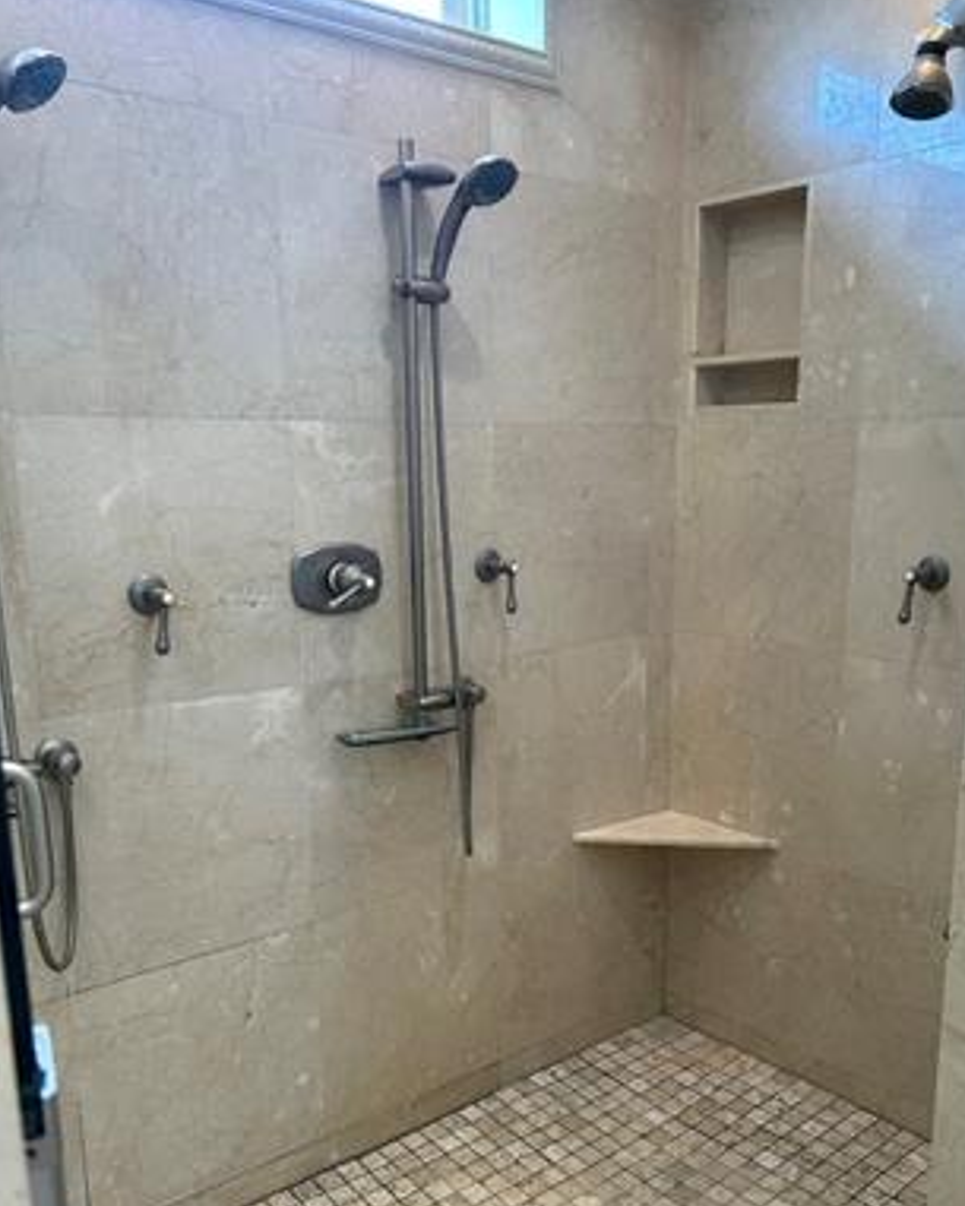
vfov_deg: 55.2
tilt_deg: -13.4
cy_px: 734
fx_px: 1142
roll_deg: -0.3
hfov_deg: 45.8
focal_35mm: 32
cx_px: 509
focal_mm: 5.7
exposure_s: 1/120
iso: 80
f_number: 1.5
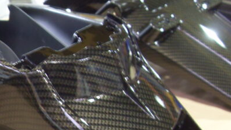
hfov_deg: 27.2
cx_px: 65
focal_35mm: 77
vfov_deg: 15.2
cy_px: 150
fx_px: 472
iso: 200
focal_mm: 6.3
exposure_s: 1/8
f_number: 2.8
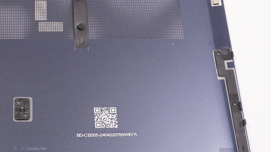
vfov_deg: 16.1
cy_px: 93
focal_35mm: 75
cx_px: 27
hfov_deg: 27.2
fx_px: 540
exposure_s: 1/200
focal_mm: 23
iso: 1600
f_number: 7.1
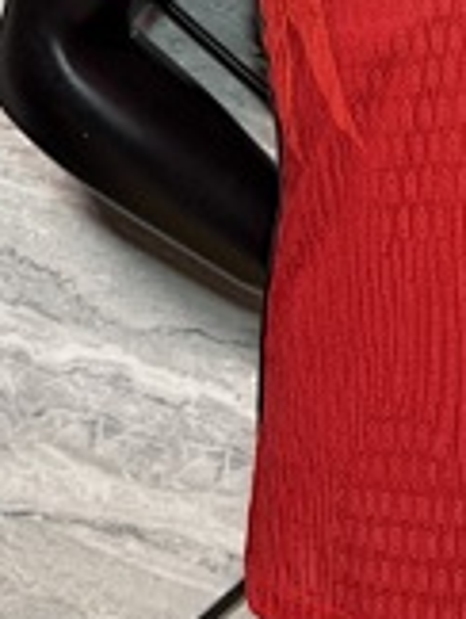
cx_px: 529
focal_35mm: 74
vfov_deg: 24.6
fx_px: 1325
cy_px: -53
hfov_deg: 19.0
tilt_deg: -1.2
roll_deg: -0.4
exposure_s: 1/50
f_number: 1.78
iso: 200
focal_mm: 6.76
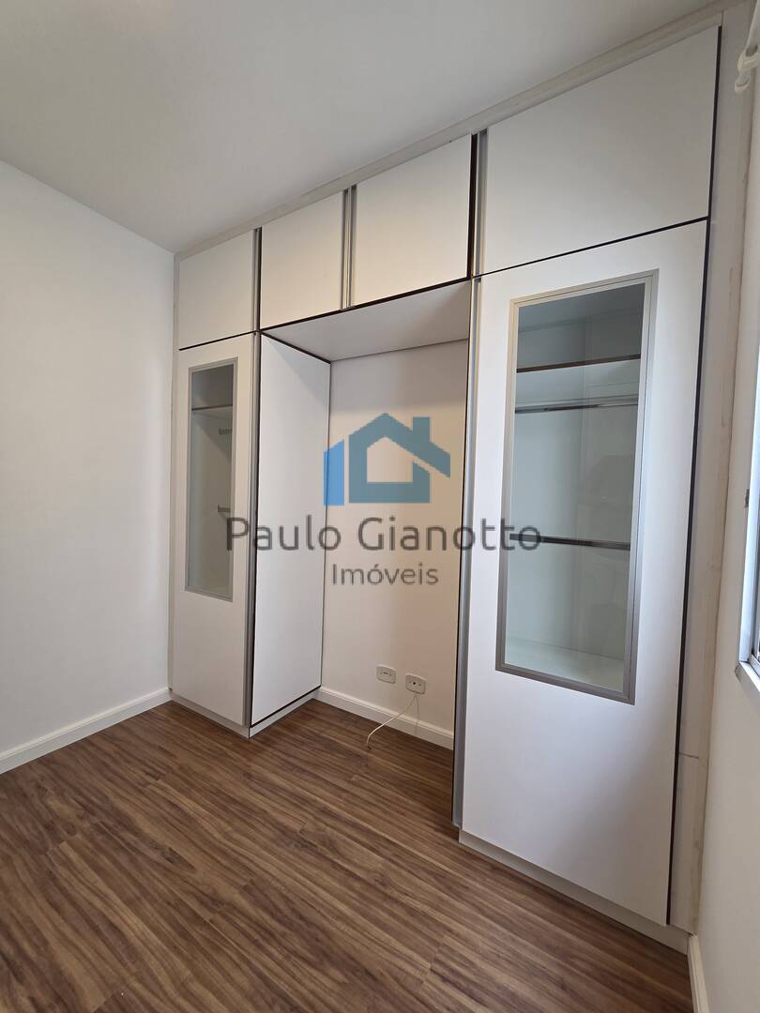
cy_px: 506
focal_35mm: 13
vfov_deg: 106.2
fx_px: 381
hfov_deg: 89.9
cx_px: 380
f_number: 2.2
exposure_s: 1/60
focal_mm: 2.2
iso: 100
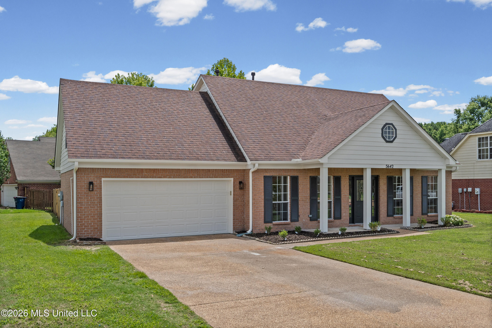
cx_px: 246
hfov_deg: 60.3
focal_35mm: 31
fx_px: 424
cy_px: 164
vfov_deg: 42.3
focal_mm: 31
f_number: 9.5
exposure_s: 1/750
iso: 800
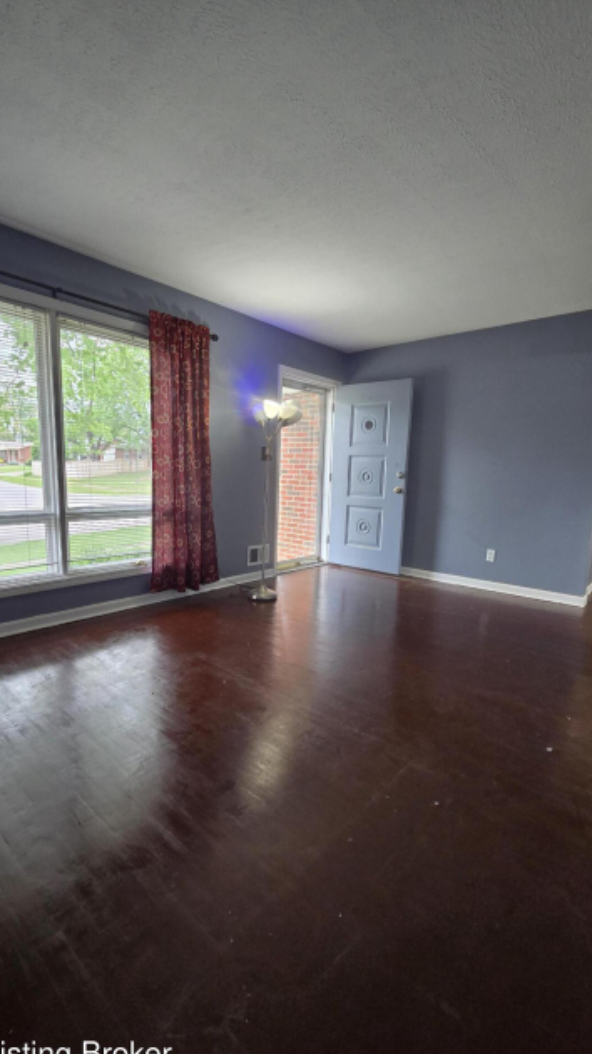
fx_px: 419
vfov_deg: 103.0
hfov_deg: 70.5
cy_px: 546
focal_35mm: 15
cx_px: 296
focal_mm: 2.2
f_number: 2.2
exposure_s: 1/60
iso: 250
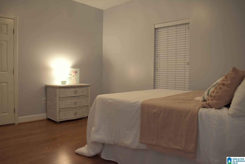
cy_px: 82
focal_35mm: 27
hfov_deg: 67.4
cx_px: 122
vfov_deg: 47.9
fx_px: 184
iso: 2500
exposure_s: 1/40
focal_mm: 18
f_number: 5.6
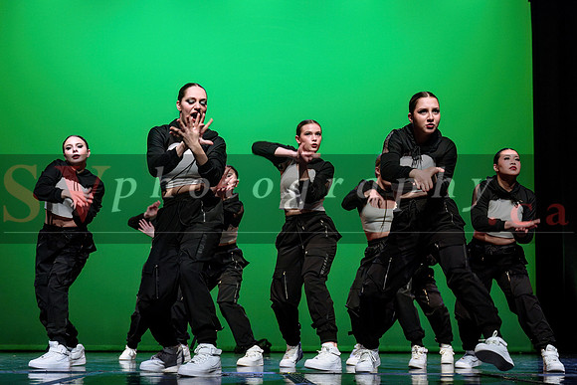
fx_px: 882
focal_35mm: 55
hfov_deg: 36.2
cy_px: 229
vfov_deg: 24.6
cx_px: 271
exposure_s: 1/270
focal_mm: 42
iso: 2000
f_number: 2.8
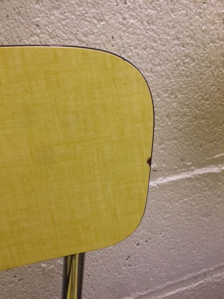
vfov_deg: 61.7
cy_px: 150
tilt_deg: -28.6
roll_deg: +6.1
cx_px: 112
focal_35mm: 29
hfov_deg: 48.2
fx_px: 250
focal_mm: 4.15
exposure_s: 1/33
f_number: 2.2
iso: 200
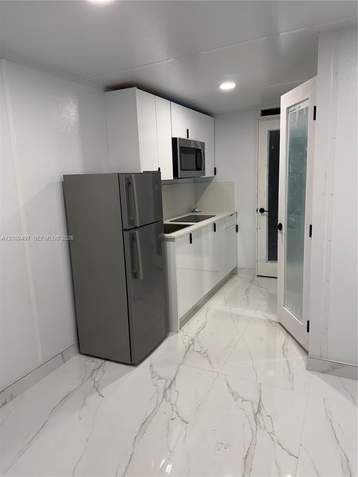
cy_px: 238
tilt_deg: -10.1
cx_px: 179
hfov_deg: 56.8
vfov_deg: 71.6
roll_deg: +2.4
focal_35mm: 24
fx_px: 331
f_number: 1.78
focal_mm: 6.76
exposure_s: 1/120
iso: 160
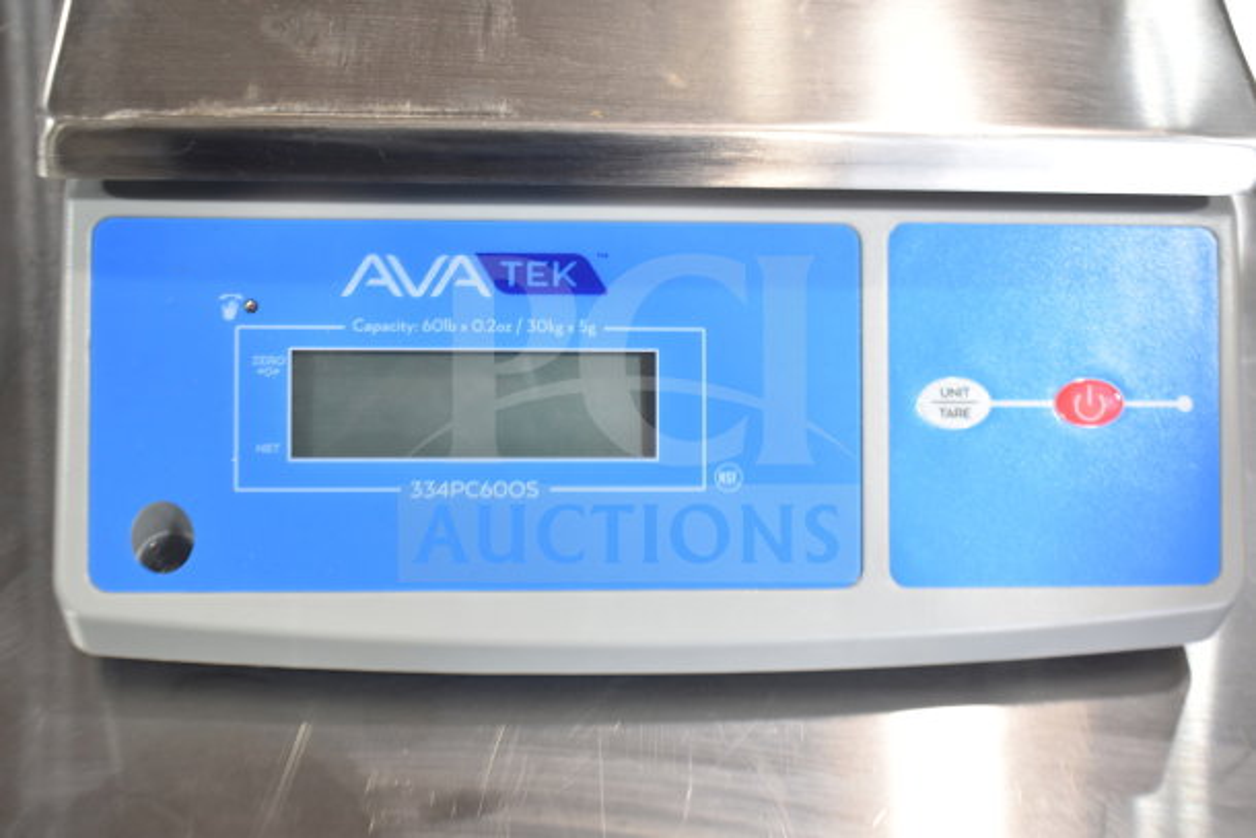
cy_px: 419
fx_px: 1623
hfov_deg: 42.3
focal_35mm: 46
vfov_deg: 29.0
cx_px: 628
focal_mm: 31
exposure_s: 1/50
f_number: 4.2
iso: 560
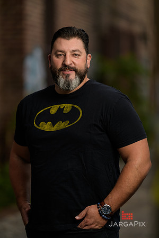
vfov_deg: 15.2
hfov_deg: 10.2
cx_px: 80
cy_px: 119
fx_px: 894
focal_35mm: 135
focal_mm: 135
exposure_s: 1/250
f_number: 2
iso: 200
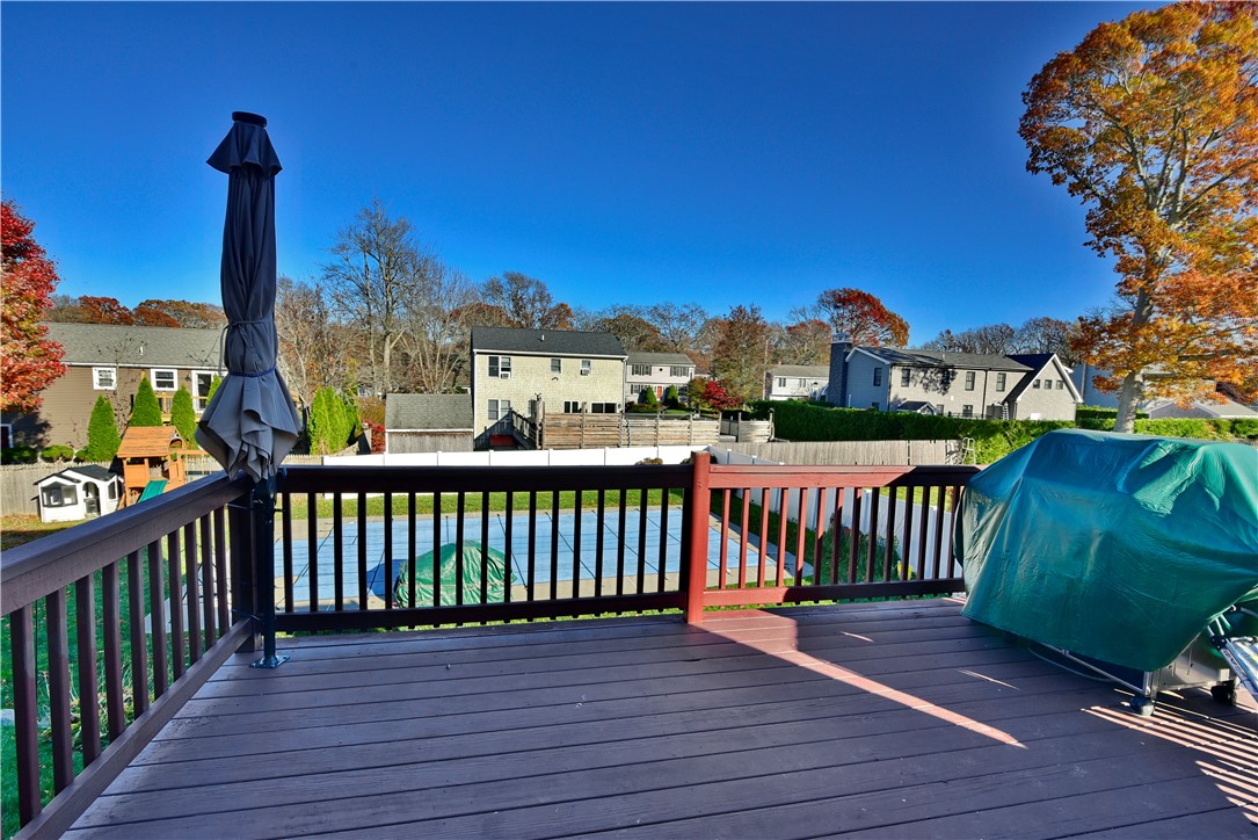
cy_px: 420
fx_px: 559
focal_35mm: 16
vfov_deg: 73.8
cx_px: 629
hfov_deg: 96.7
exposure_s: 1/640
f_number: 13
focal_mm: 16
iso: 400
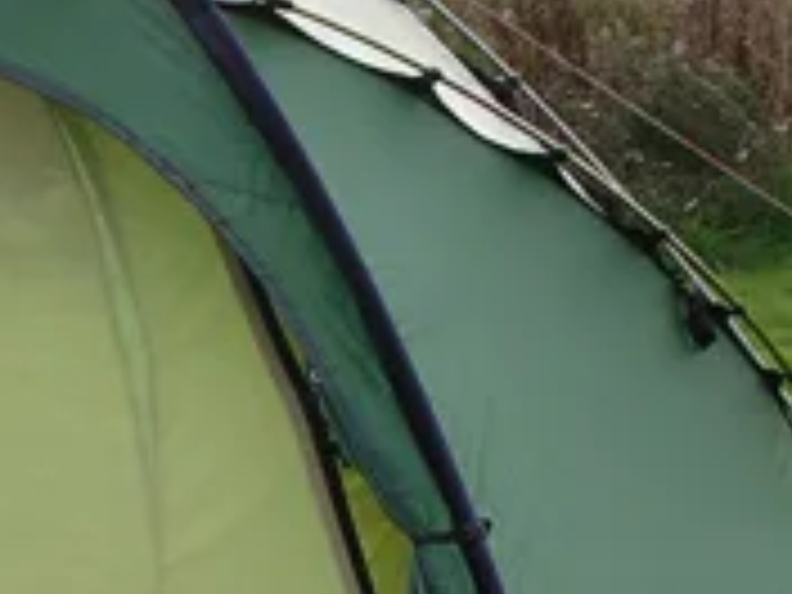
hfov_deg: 11.3
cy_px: 576
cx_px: -360
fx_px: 3844
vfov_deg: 8.8
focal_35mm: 168
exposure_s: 1/277
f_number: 4
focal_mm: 7.8
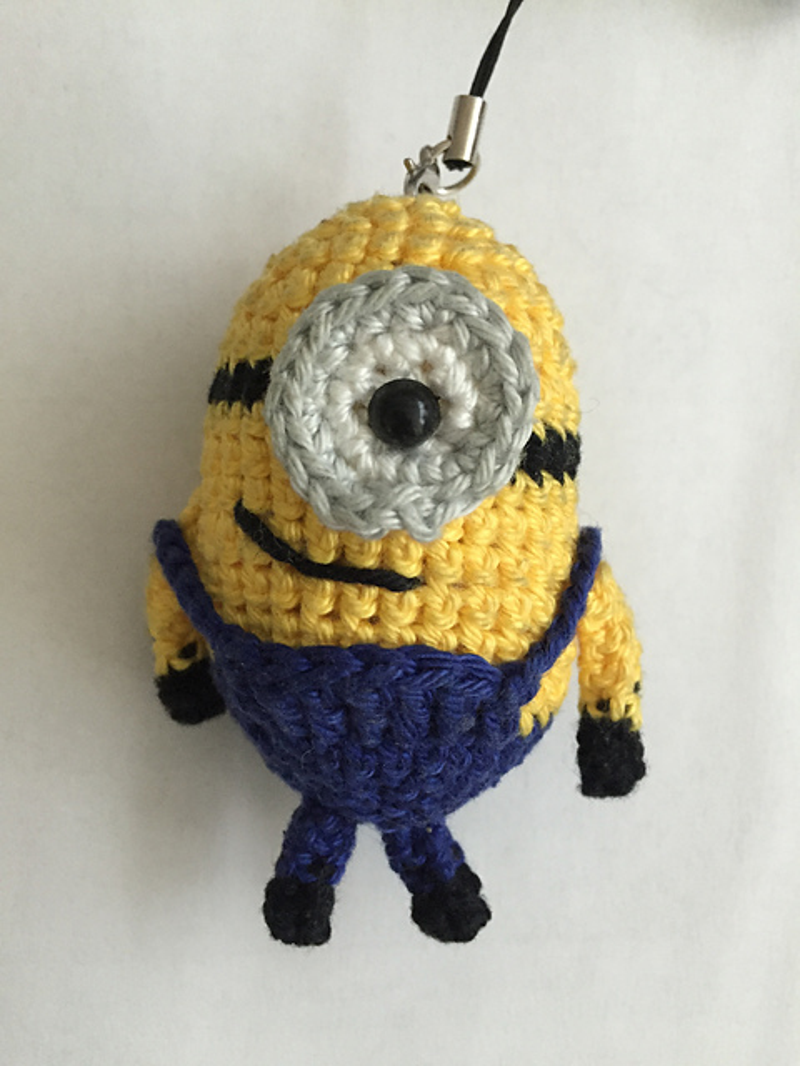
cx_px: 400
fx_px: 894
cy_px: 533
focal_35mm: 29
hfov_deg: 48.2
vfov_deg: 61.7
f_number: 2.2
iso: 250
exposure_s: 1/24
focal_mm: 4.15
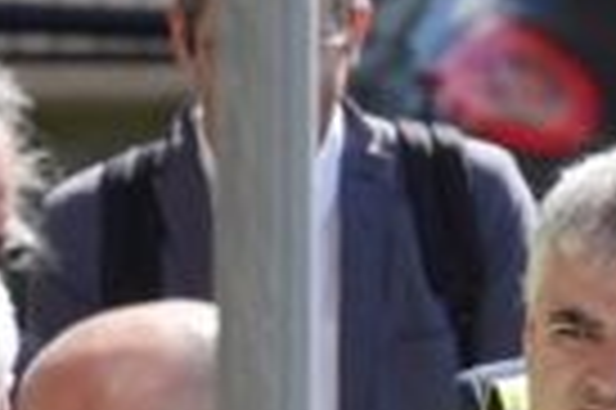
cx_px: 1228
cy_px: 879
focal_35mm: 1789
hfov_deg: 1.2
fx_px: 30575
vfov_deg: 0.8
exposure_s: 1/320
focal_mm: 124.94
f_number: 4
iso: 100
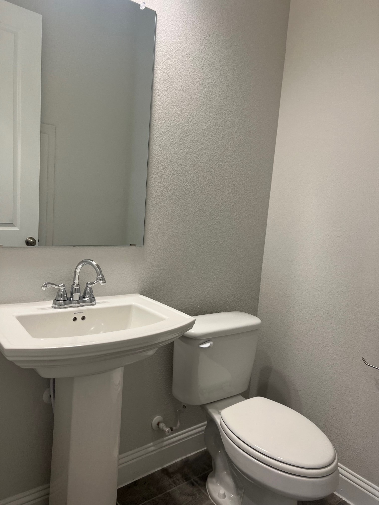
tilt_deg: -8.2
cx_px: 190
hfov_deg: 53.1
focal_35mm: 26
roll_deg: -4.8
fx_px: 380
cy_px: 252
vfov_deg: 67.3
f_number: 1.5
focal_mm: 5.7
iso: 100
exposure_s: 1/120
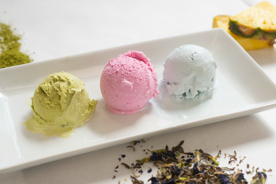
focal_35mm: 60
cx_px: 138
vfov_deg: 22.6
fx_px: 460
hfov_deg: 33.4
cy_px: 92
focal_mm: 60
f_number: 6.3
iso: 640
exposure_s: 1/60
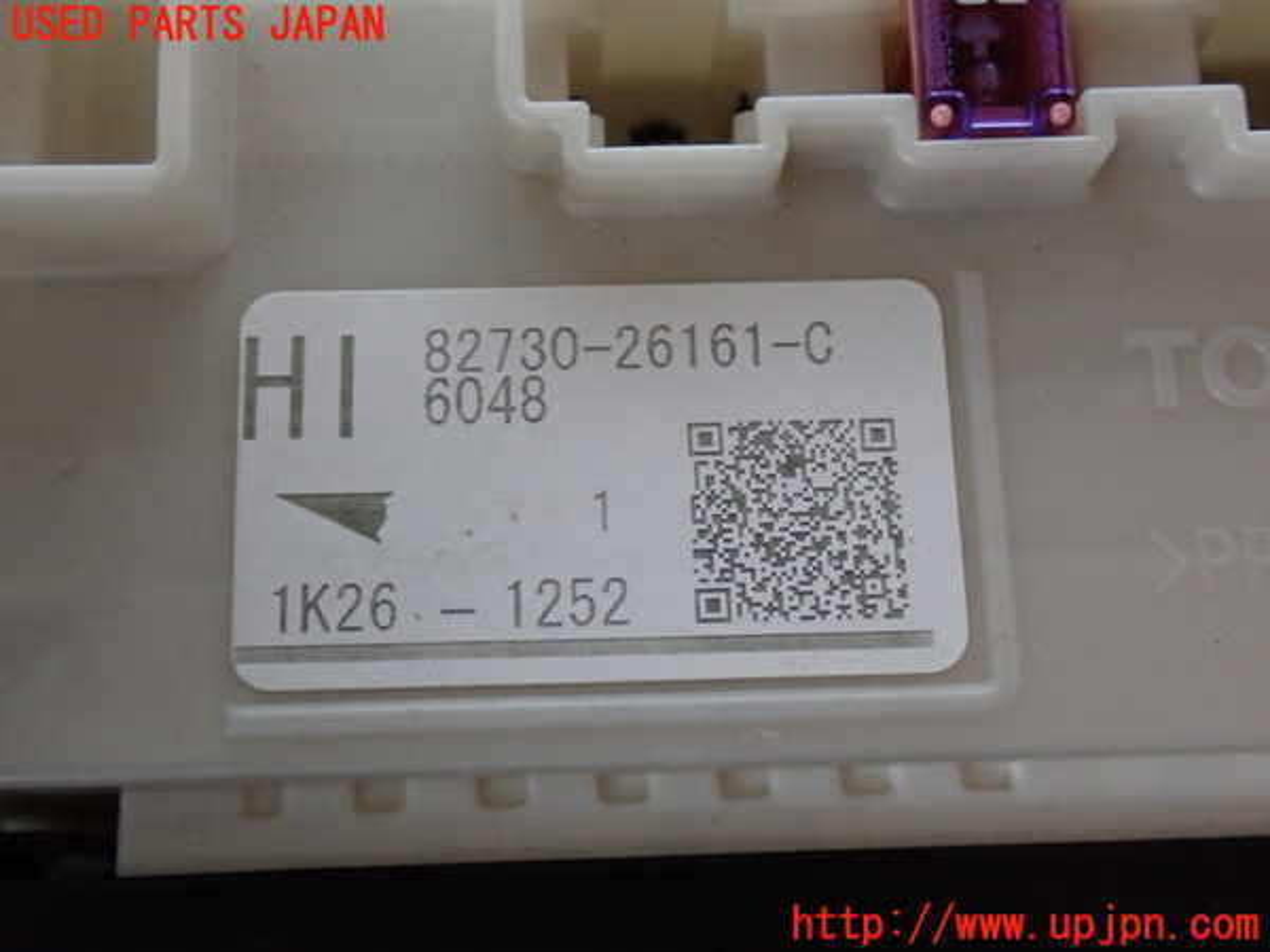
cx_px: 635
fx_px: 1724
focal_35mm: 47
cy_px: 476
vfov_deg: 30.9
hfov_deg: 40.4
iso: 800
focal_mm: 8.4
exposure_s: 1/50
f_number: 3.1
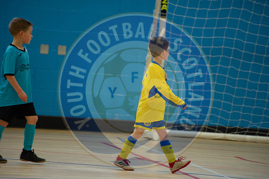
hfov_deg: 5.2
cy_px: 90
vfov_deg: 3.4
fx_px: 2987
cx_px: 134
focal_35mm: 400
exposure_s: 1/200
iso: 5000
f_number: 5.6
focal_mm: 400
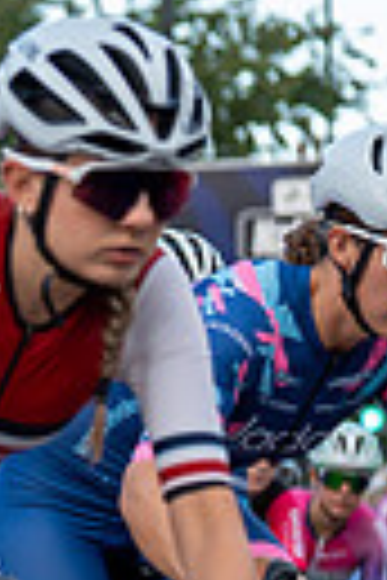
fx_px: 5079
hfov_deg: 4.2
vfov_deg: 6.5
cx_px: -832
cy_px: 528
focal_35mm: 315
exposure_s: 1/1000
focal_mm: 70
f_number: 3.2
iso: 400
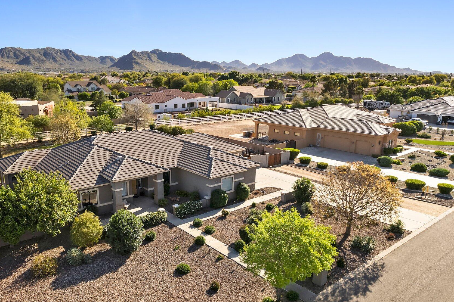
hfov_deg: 66.9
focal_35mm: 27
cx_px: 189
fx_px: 340
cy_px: 162
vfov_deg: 47.8
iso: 100
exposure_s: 1/160
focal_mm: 8.38
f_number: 2.8
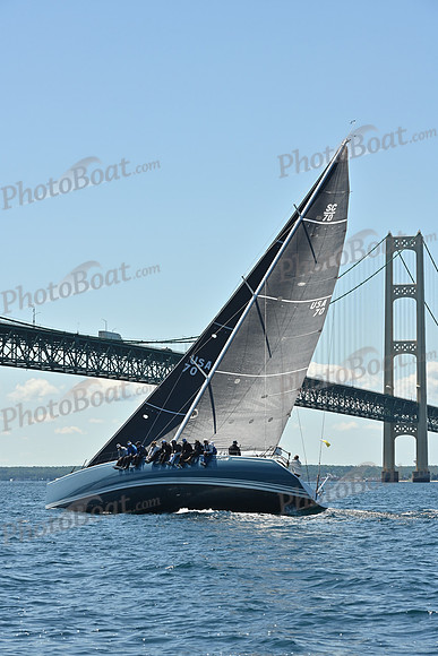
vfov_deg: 18.6
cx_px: 219
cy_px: 328
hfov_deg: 12.5
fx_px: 2006
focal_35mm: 110
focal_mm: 110
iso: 320
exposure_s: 1/1000
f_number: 9
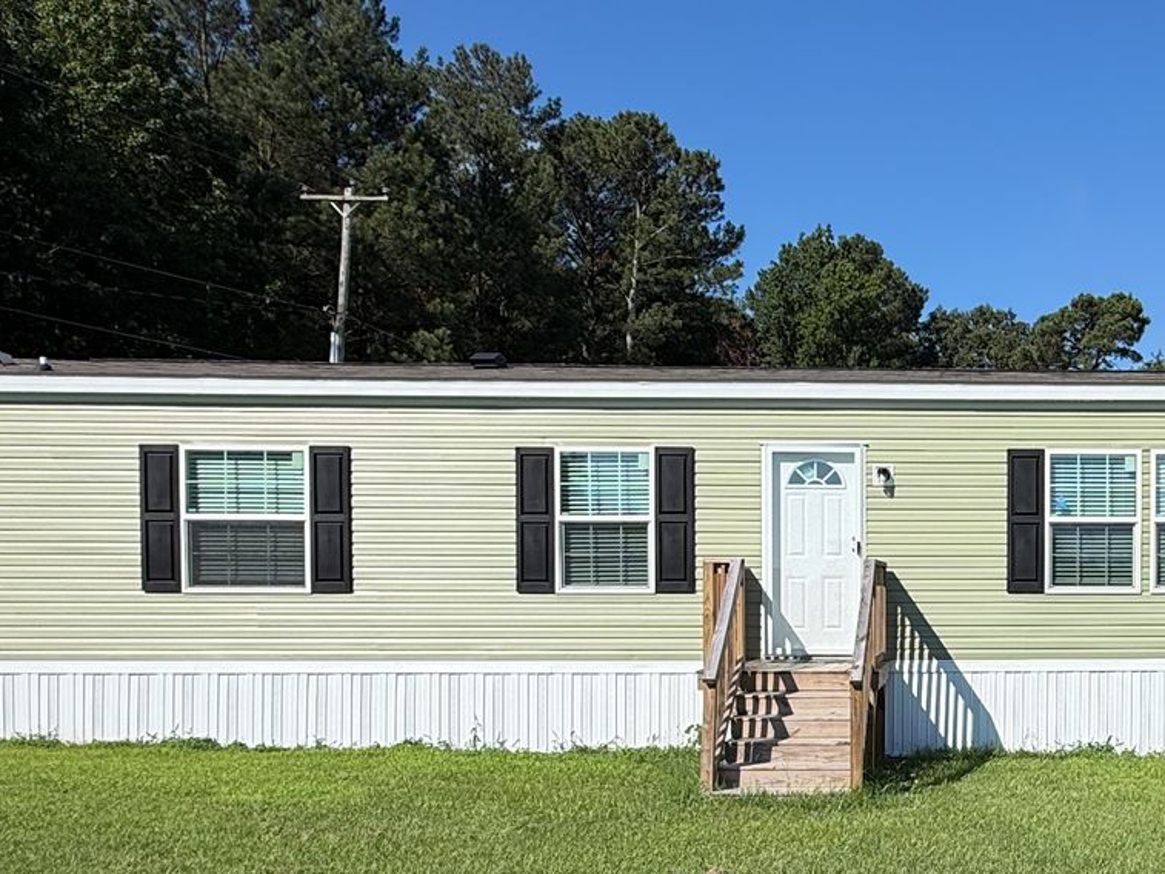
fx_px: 1245
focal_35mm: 37
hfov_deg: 46.2
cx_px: 1006
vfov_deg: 37.9
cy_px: 637
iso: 20
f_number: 2.2
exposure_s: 1/864
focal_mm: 2.22
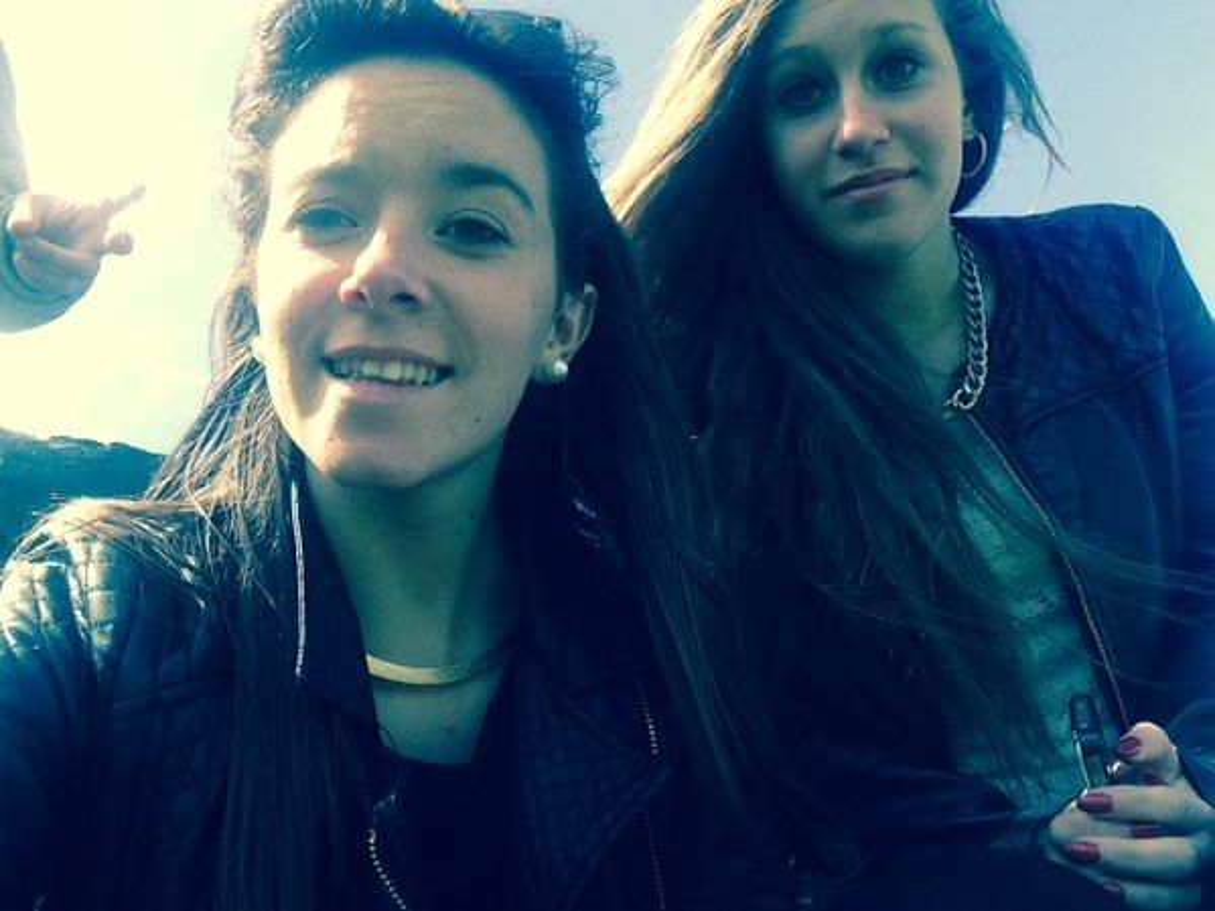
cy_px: 456
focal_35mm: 35
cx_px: 608
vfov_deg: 40.7
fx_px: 1228
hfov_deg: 52.6
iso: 32
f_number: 2.4
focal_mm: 2.18
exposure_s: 1/431
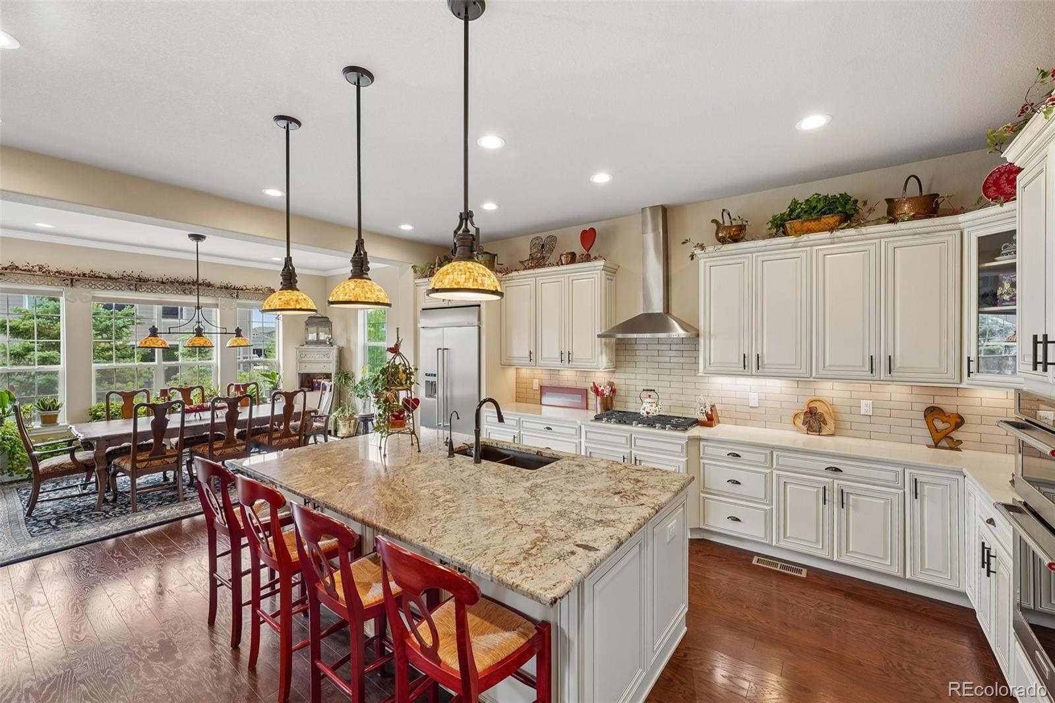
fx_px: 410
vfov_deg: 81.2
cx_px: 528
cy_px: 352
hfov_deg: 104.3
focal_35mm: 14
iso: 400
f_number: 8
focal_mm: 14
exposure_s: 1/20
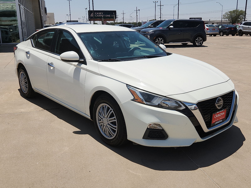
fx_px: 167
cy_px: 94
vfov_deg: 58.9
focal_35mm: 23
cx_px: 126
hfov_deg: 73.9
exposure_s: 1/3333
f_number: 1.8
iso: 50
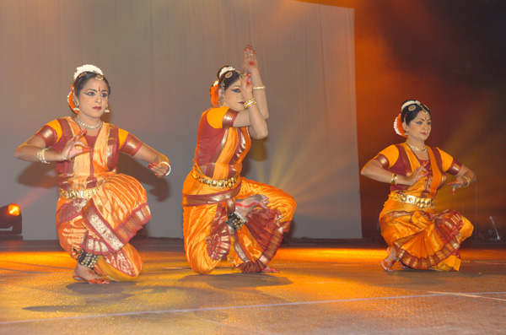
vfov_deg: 20.5
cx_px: 253
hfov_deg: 30.6
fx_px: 925
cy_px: 168
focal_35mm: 66
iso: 400
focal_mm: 44
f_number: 4
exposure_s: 1/60
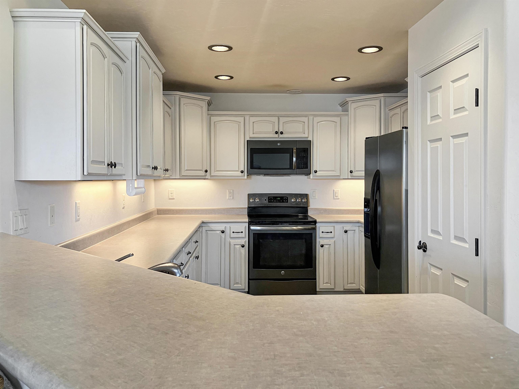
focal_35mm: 28
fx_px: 420
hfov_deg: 63.4
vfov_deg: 49.7
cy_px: 194
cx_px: 260
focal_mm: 3.99
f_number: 1.8
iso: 64
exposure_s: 1/60
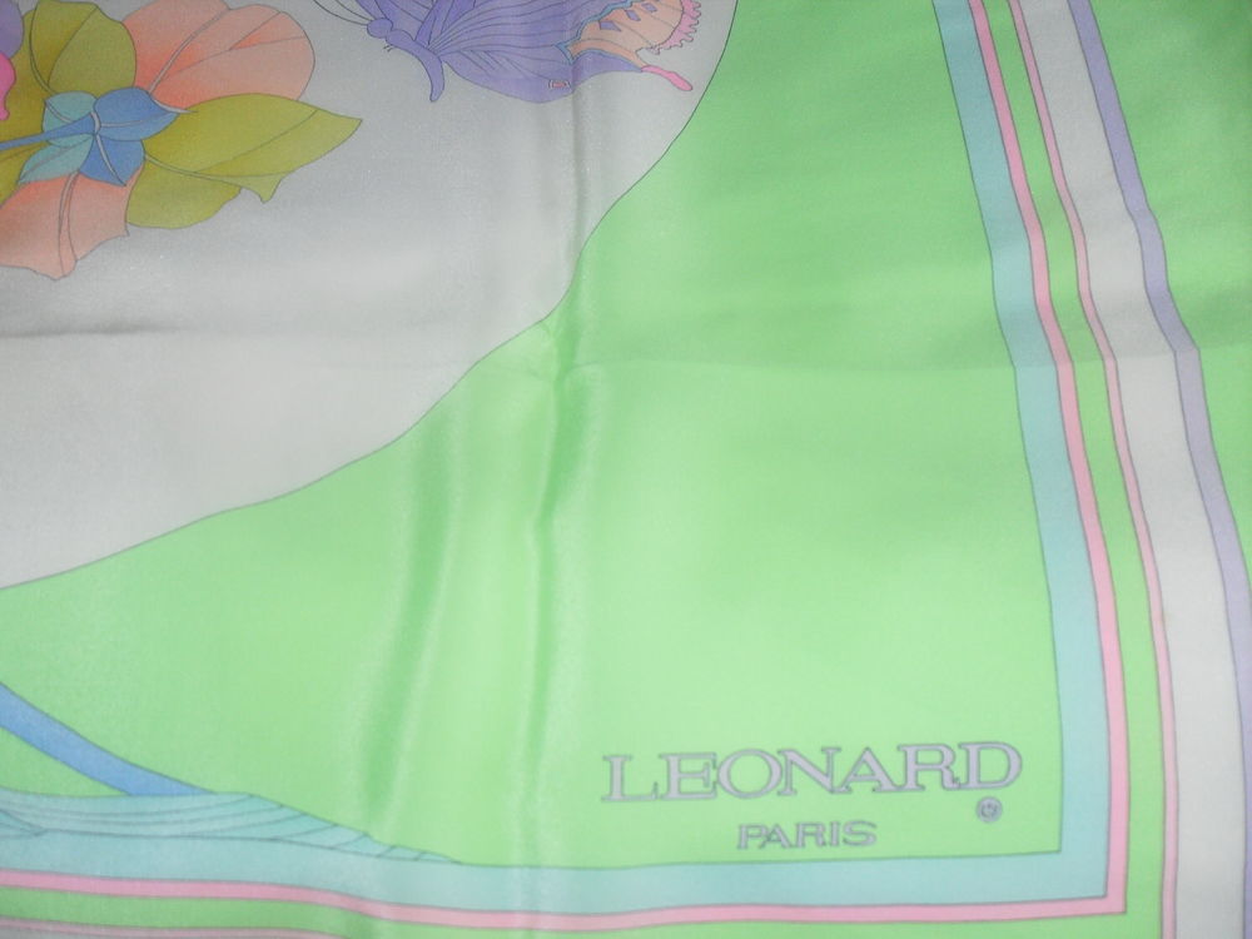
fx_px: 1338
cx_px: 626
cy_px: 470
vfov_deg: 38.7
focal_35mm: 37
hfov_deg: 50.1
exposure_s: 1/45
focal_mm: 6.3
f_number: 2.8
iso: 100
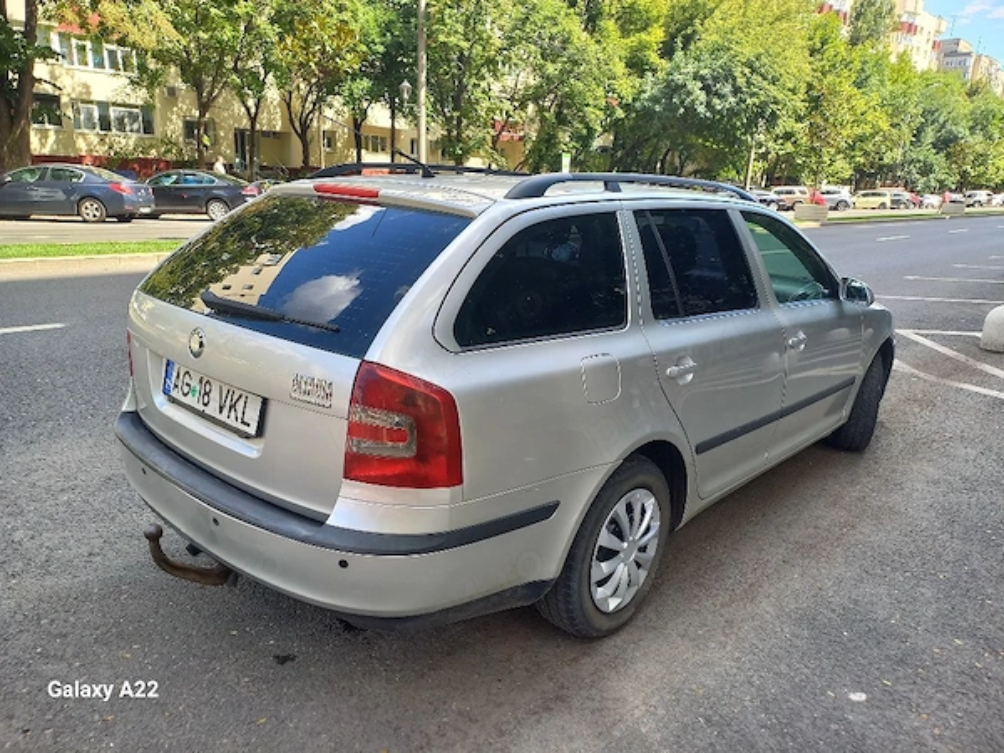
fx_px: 725
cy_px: 376
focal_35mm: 25
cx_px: 502
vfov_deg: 54.9
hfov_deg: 69.4
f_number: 1.8
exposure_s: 1/200
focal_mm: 4.65
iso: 50
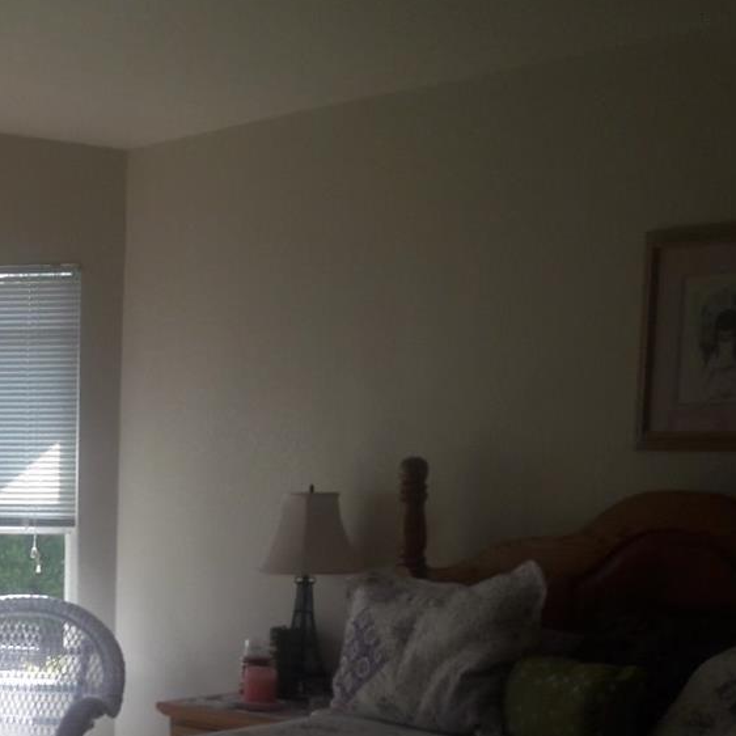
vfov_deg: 25.3
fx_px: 1588
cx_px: -89
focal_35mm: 66
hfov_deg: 24.2
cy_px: 664
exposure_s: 1/176
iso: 40
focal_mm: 3.7
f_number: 1.9
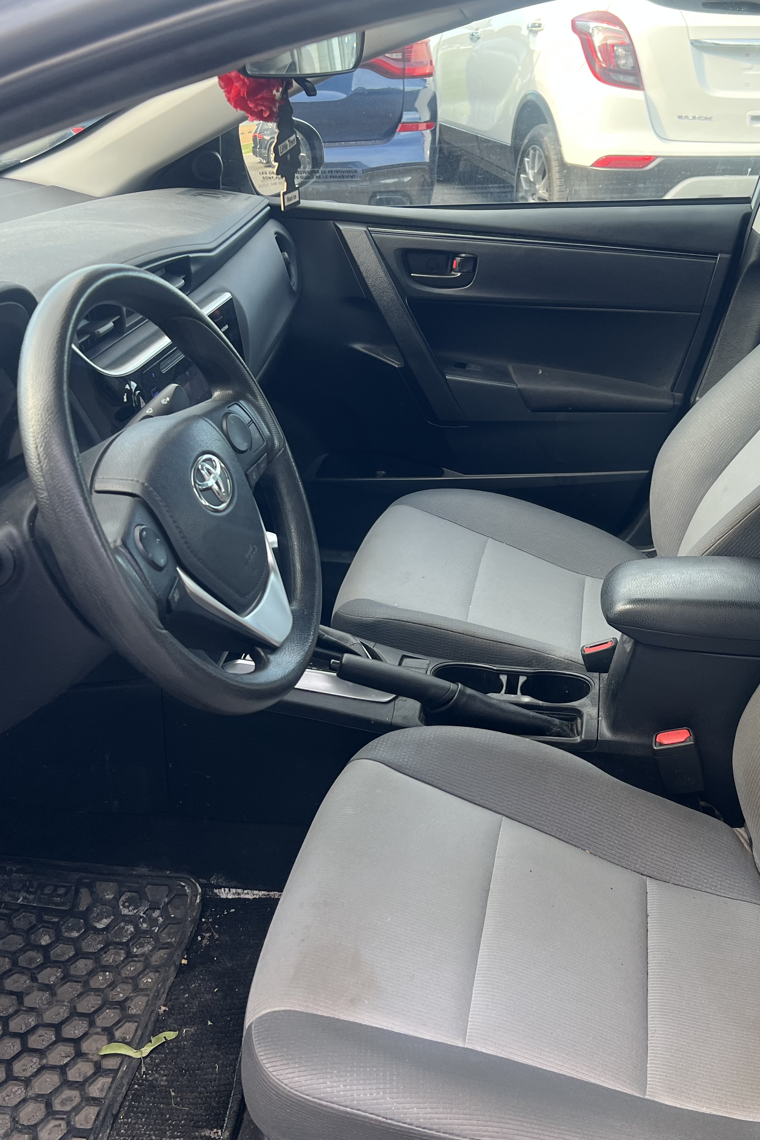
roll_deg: -2.8
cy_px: 569
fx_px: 1171
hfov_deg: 35.8
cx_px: 468
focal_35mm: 37
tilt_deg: -23.5
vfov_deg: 51.9
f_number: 1.5
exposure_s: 1/150
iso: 50
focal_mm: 5.7
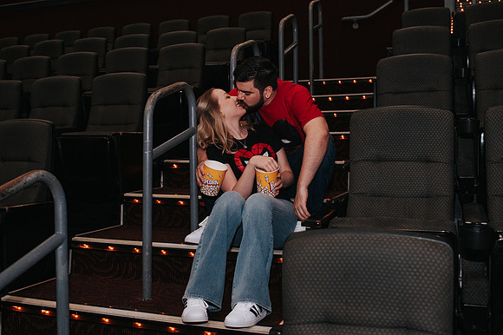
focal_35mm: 42
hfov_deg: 46.8
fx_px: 580
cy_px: 144
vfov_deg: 32.2
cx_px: 229
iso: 1000
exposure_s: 1/160
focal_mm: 35
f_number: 3.2
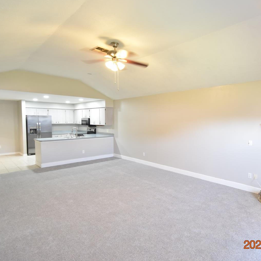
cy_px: 129
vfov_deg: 74.8
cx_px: 168
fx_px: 171
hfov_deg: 73.1
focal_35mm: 20
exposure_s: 1/30
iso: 800
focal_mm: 10
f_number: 3.5
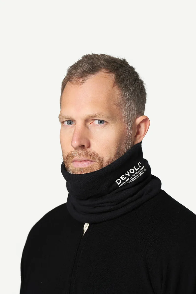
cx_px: 98
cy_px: 147
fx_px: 1053
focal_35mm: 129
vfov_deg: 15.9
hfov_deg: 10.6
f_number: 6.3
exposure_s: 1/160
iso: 160
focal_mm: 129
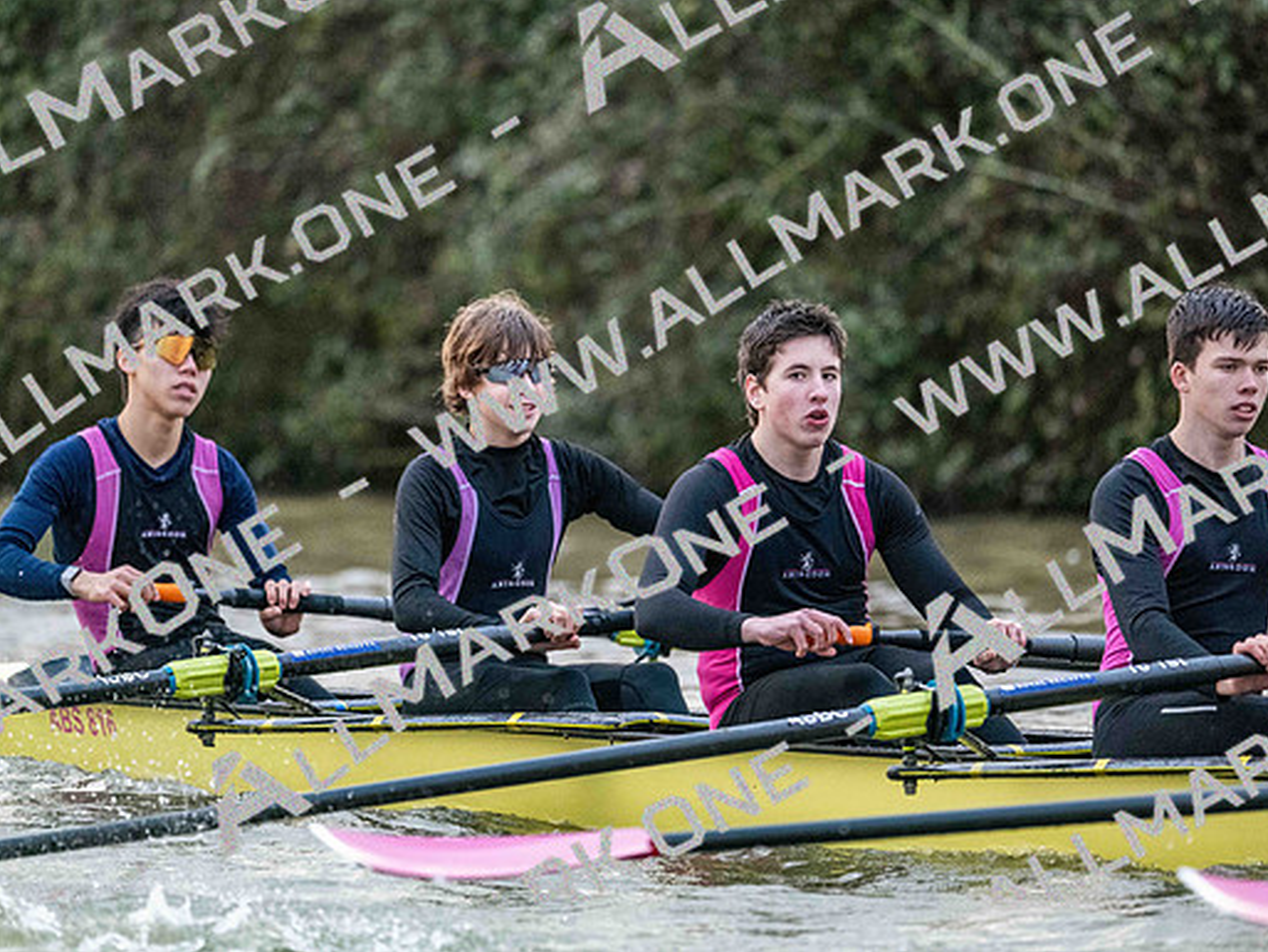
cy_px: 476
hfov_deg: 4.6
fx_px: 15938
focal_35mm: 435
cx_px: 714
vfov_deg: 3.4
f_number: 4.5
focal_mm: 400
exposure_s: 1/1600
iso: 11400
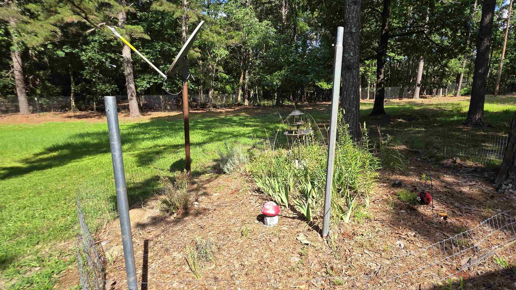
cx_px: 312
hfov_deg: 88.3
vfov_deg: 58.2
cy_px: 161
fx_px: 260
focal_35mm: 19
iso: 40
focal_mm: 2.2
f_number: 1.9
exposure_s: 1/752
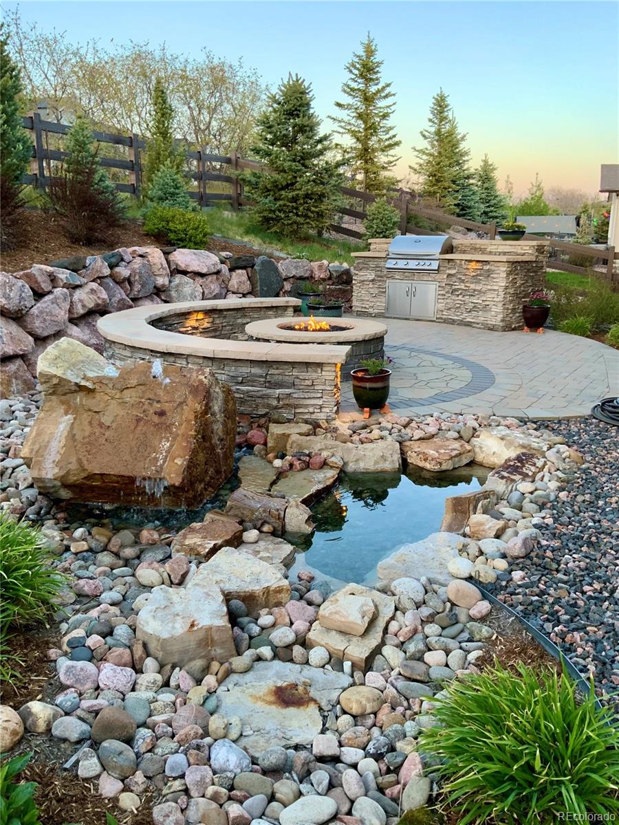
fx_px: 691
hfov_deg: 48.2
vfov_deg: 61.7
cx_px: 310
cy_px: 412
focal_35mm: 29
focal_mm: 3
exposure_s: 1/60
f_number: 1.8
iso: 50
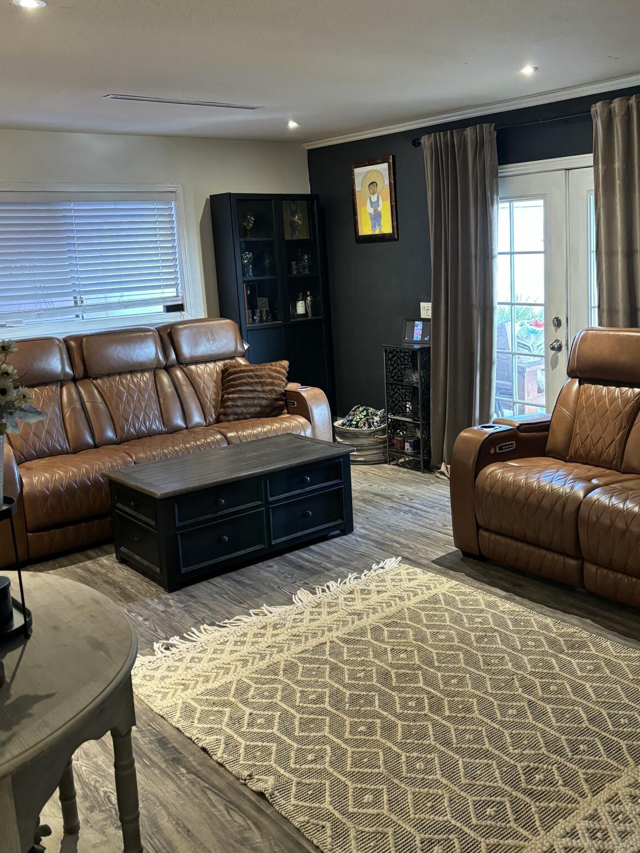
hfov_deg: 41.5
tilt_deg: -8.9
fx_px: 838
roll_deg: +2.8
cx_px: 398
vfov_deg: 53.8
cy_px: 372
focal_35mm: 34
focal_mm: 5.96
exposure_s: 1/40
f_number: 1.6
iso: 500
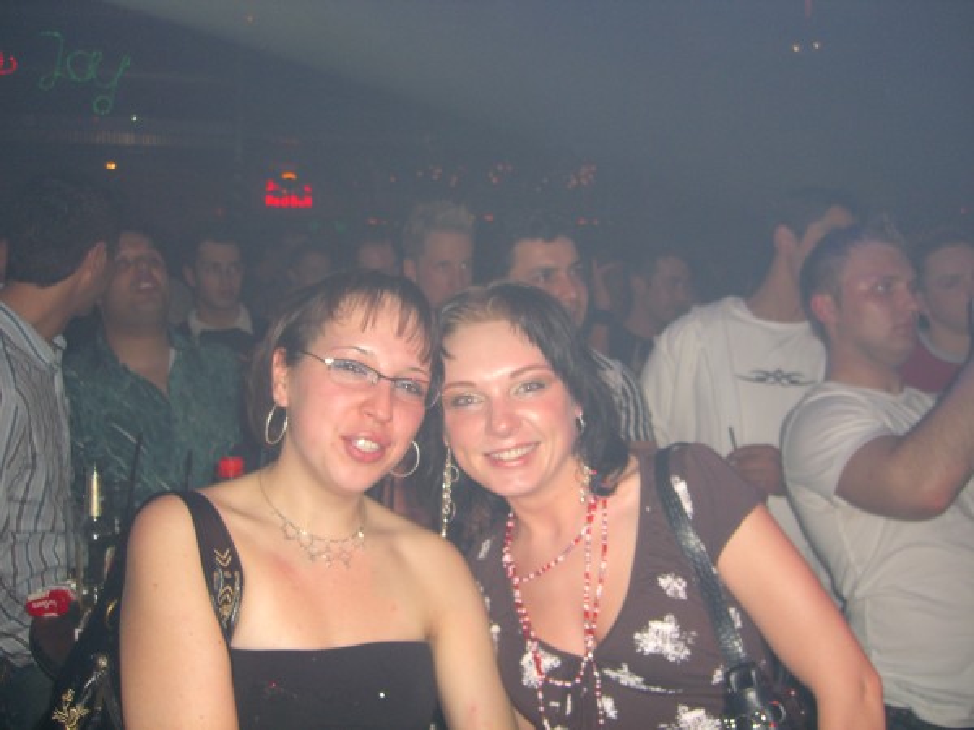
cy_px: 365
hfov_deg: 49.0
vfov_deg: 37.7
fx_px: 1069
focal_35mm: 38
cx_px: 487
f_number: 2.8
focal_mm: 7.9
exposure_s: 1/60
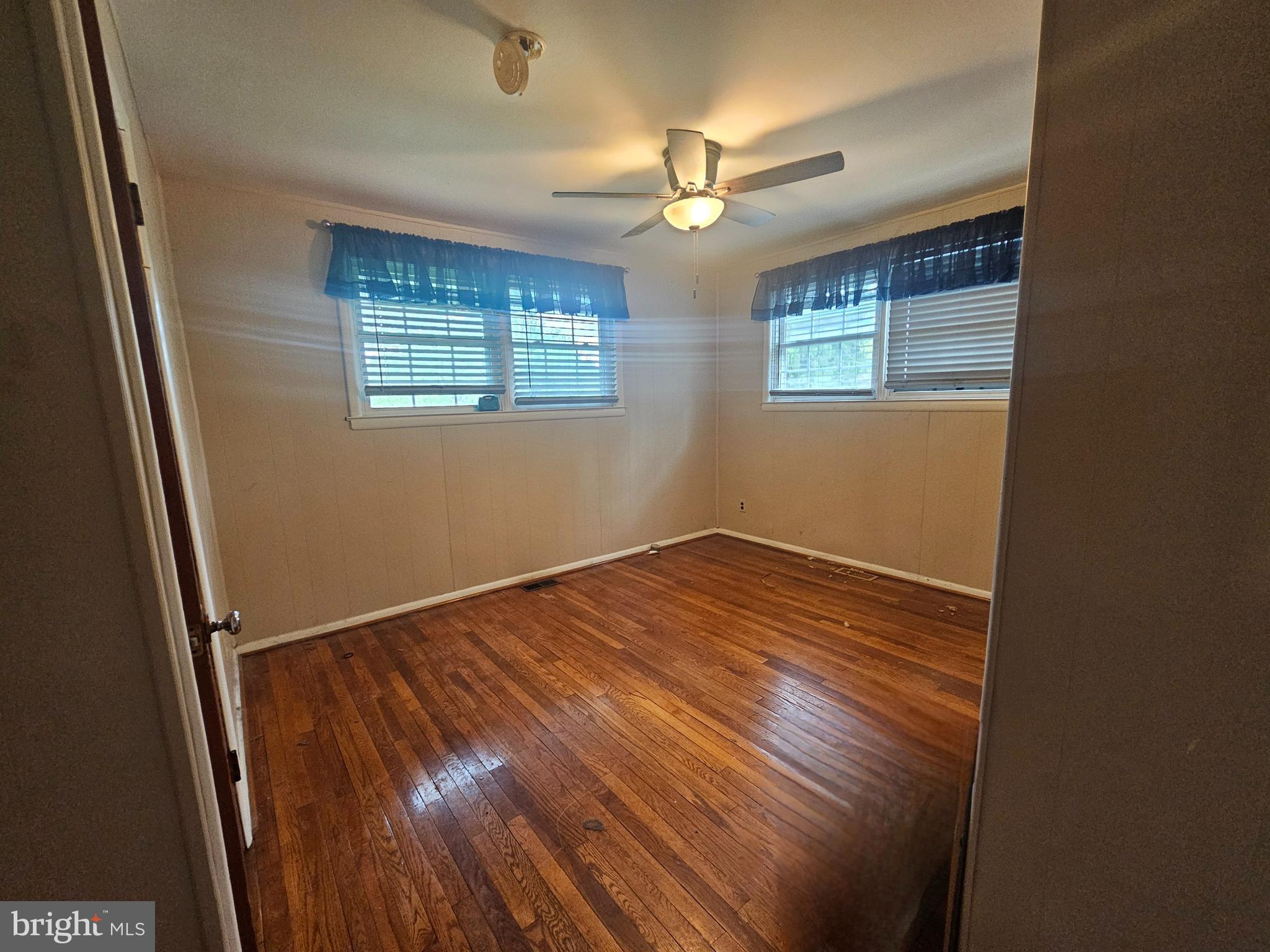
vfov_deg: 89.9
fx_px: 477
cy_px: 476
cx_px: 635
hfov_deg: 106.2
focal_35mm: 13
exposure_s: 1/40
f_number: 2.2
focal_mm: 2.2
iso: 400
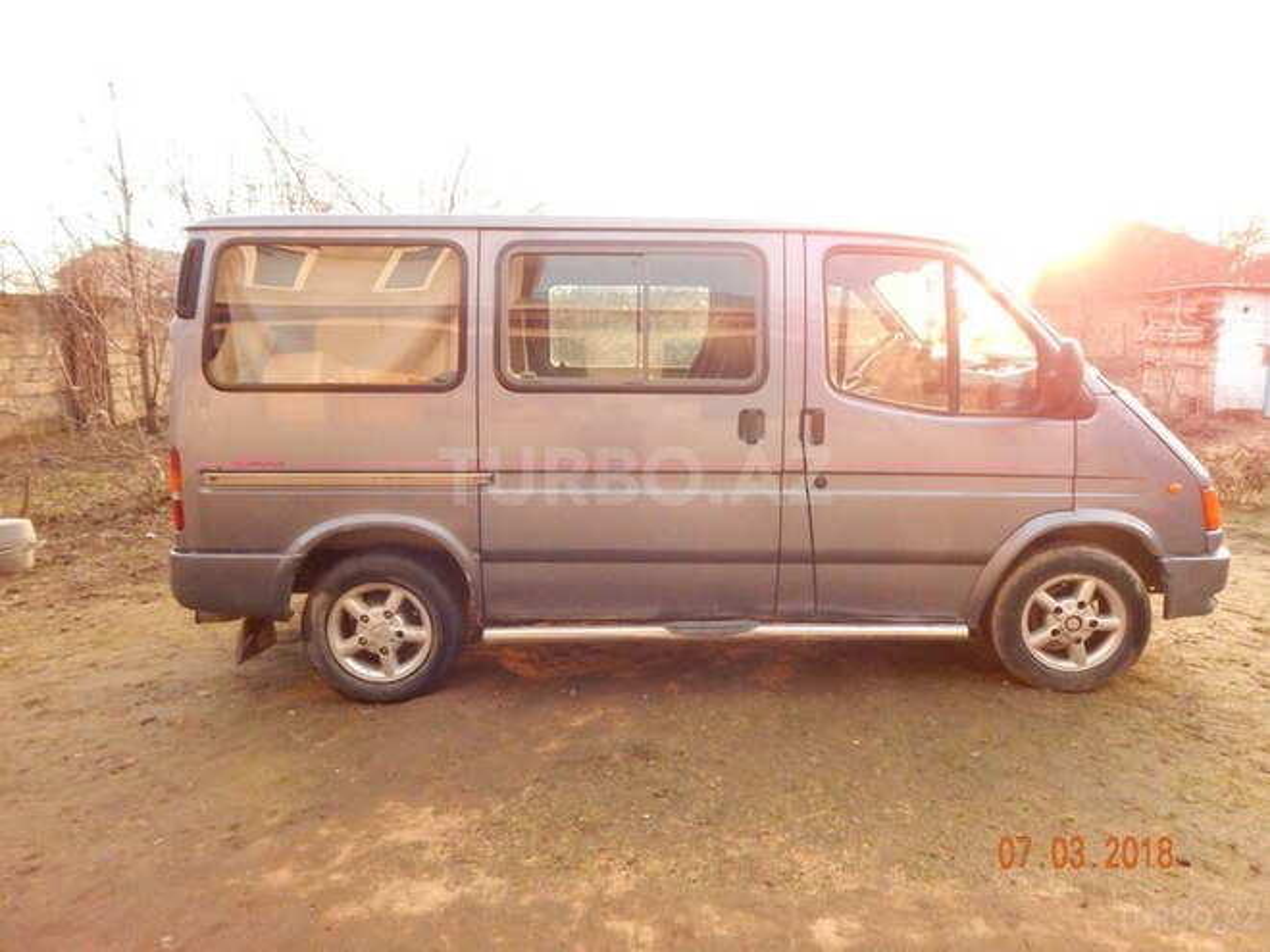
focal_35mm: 22
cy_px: 476
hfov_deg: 76.4
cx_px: 635
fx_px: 807
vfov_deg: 61.1
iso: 1600
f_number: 3
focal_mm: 4
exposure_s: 1/1500
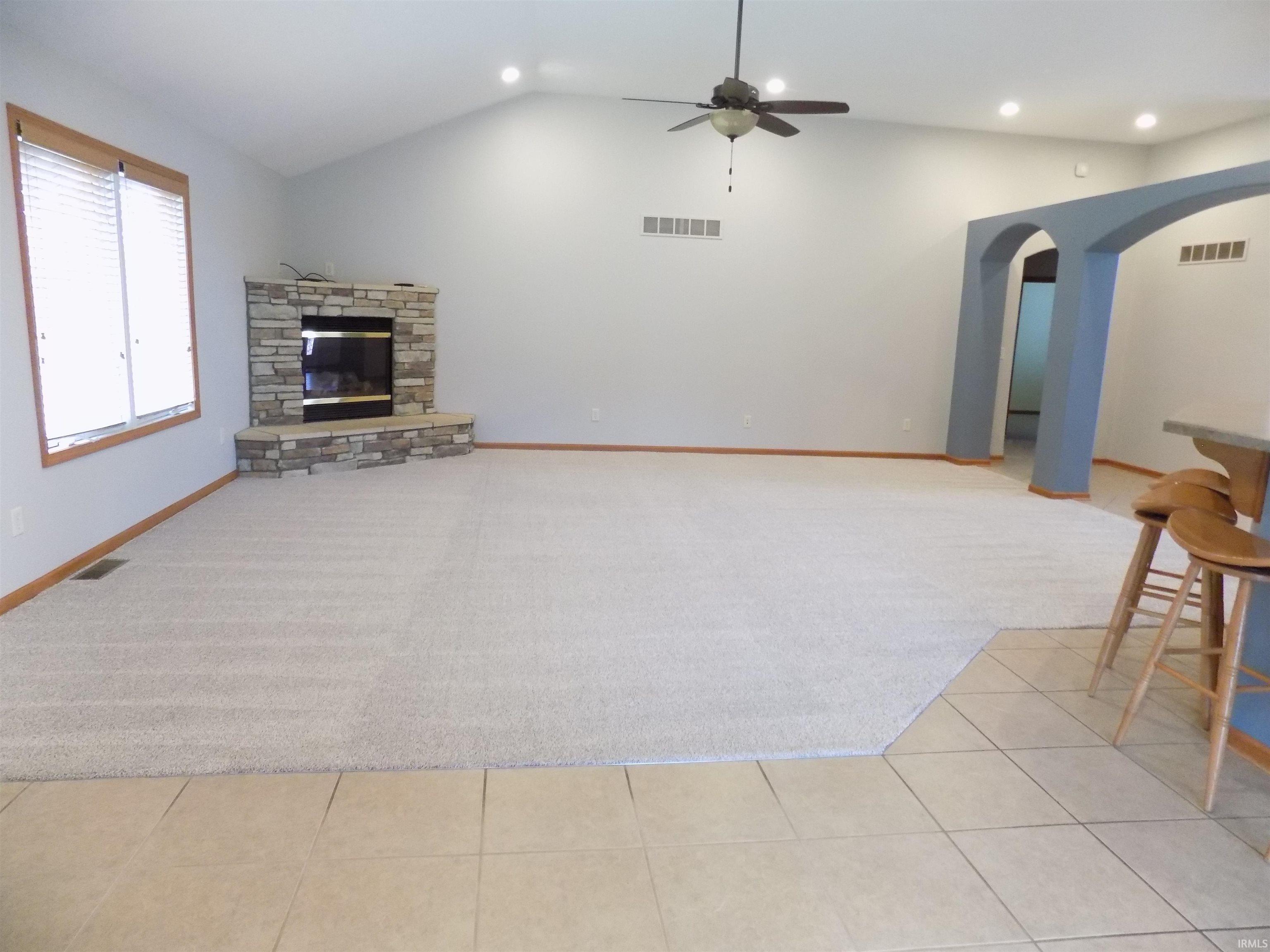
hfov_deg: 73.9
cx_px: 635
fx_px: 844
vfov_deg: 58.9
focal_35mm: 23
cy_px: 476
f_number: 3.1
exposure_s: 1/20
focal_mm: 4
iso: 400
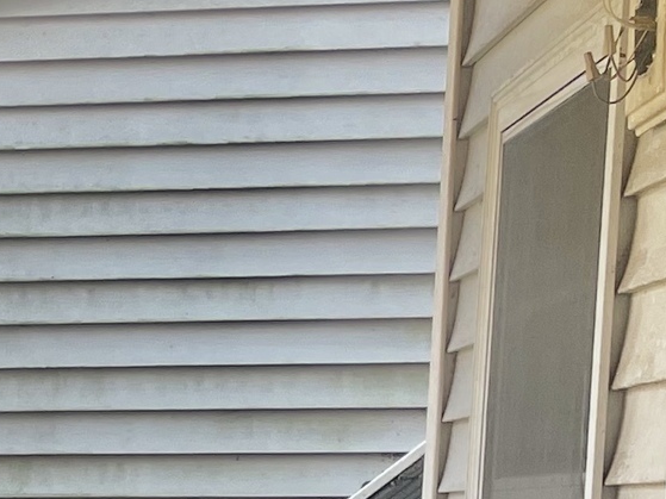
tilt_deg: -7.4
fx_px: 2751
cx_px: -571
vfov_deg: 9.9
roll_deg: -0.3
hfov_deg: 12.5
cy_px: 819
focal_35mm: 143
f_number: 1.6
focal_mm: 4.2
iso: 32
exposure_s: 1/305
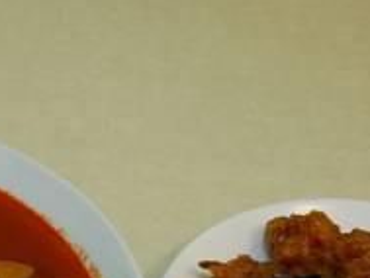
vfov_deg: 11.7
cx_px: 79
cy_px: 329
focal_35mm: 124
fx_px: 1326
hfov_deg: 15.8
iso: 250
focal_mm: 20
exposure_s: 1/8
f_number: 4.1
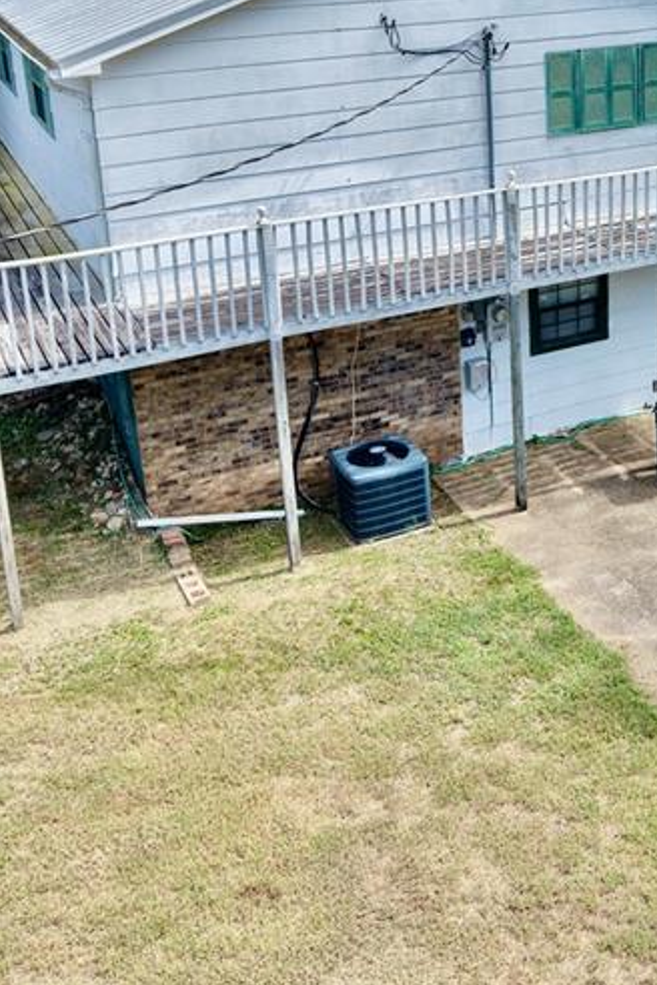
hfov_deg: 24.4
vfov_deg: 37.1
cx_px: 703
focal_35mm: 52
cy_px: 224
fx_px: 1423
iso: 100
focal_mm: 8.67
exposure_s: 1/800
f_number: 1.8
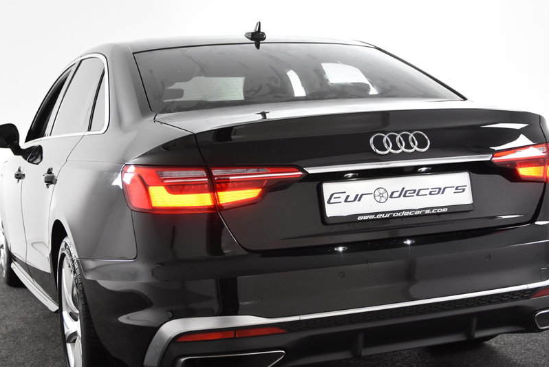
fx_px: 910
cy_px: 232
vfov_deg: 22.7
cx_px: 269
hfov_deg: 33.6
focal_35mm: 60
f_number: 4
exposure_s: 1/60
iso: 1600
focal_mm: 31
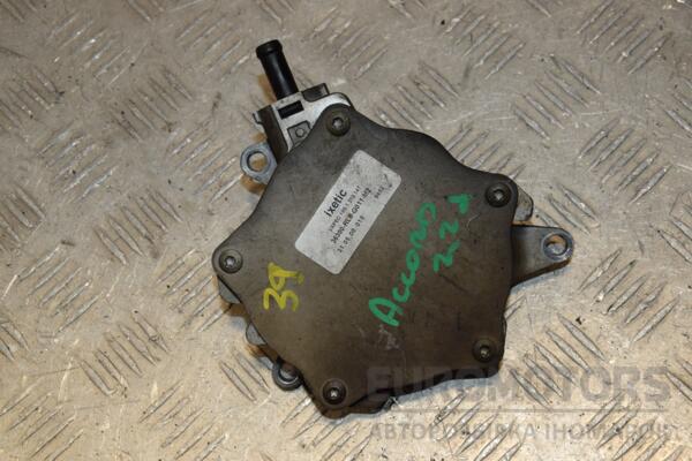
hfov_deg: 31.9
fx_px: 1211
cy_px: 230
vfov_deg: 21.6
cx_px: 346
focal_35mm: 63
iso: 800
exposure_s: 1/200
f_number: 8
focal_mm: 42
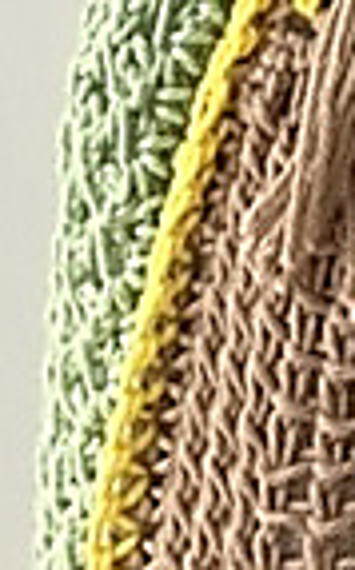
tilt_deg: -21.3
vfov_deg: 14.2
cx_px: 495
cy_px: 128
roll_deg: +0.2
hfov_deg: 8.7
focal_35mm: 147
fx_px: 2282
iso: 200
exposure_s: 1/17
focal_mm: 3.3
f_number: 2.4
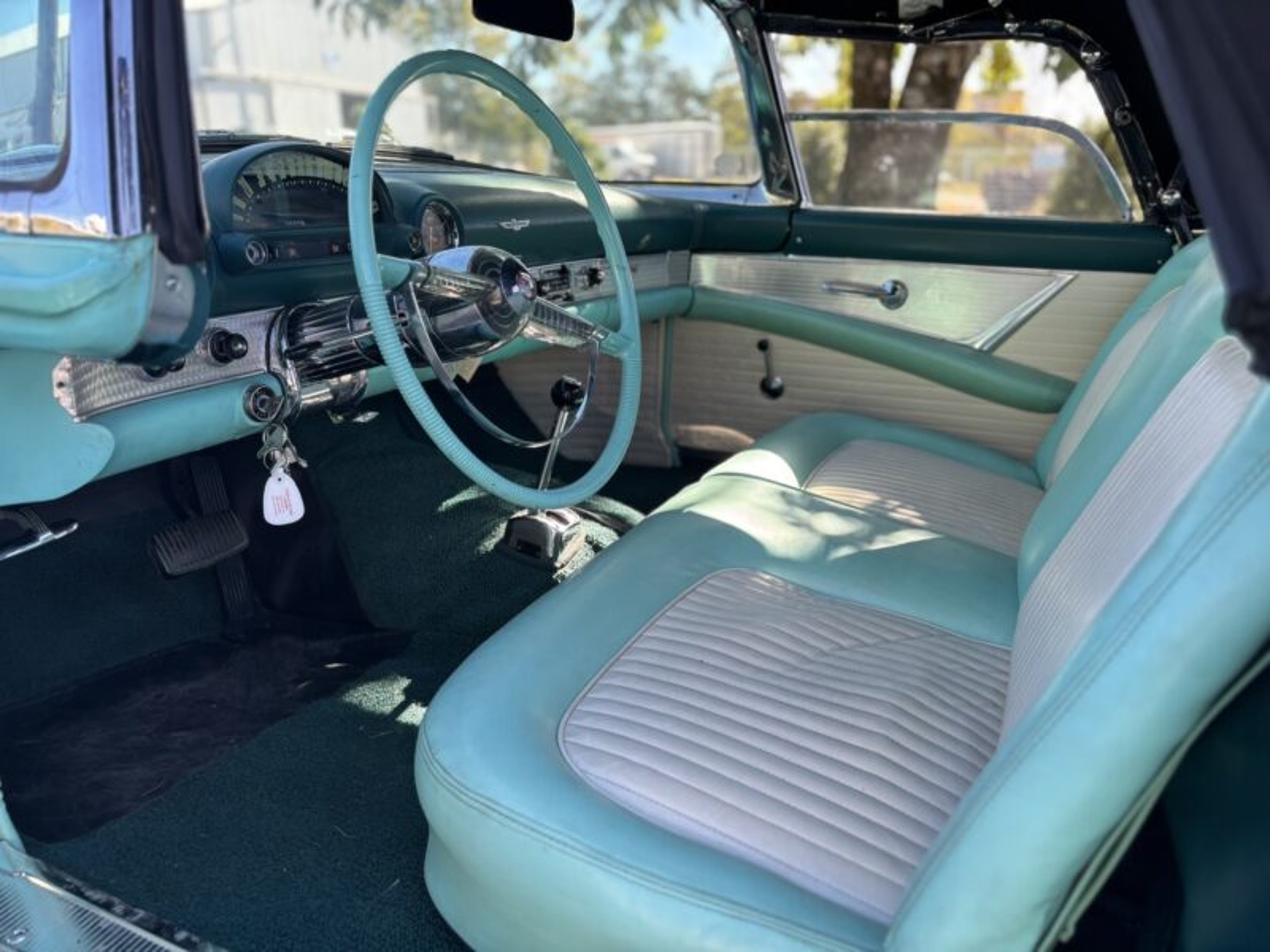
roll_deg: -0.2
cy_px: 476
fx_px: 954
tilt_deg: -18.1
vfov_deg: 53.1
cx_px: 635
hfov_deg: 67.3
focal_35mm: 26
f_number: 1.6
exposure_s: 1/230
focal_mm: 5.96
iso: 40
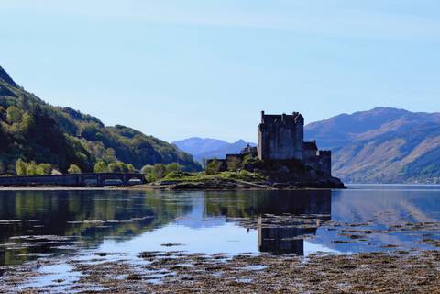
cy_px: 147
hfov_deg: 27.0
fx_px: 917
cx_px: 220
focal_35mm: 75
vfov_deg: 18.2
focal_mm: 50
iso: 250
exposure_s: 1/850
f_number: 5.6
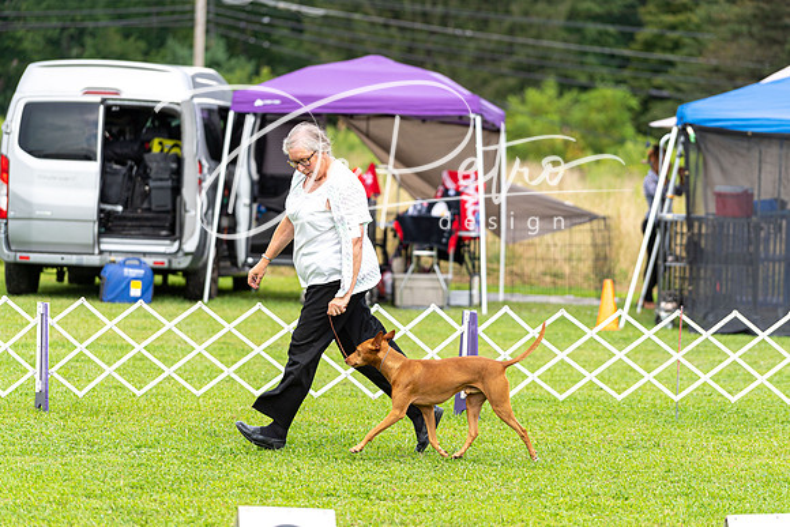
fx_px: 3775
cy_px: 264
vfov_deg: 8.0
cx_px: 395
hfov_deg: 11.9
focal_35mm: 172
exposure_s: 1/1000
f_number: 4
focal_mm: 172
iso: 250
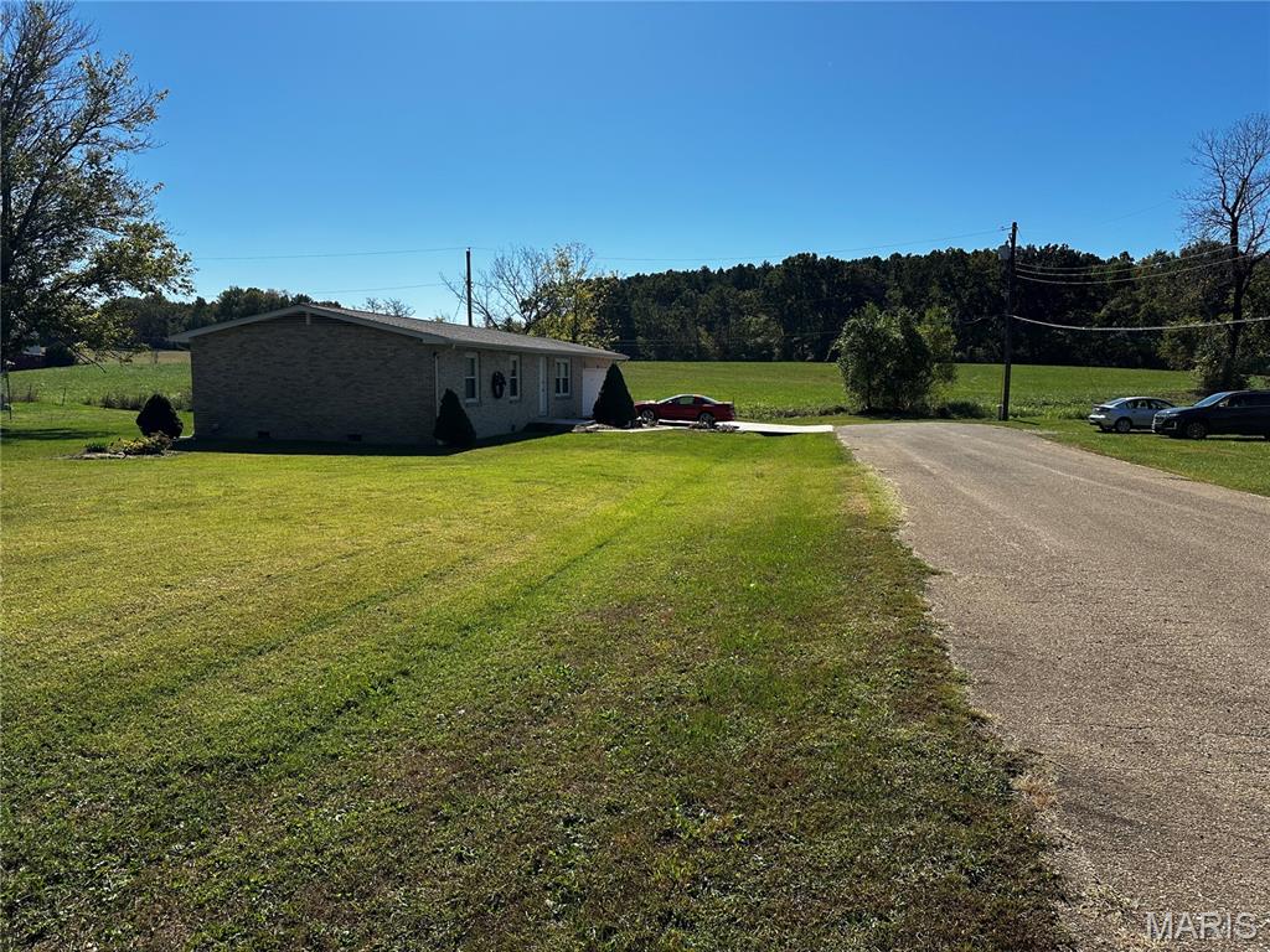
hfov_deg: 71.6
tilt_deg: -5.8
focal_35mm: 24
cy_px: 476
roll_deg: -0.1
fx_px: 881
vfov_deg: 56.8
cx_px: 635
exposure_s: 1/5525
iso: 80
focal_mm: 6.86
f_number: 1.78
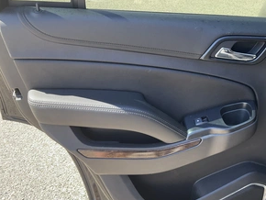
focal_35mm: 40
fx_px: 308
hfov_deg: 46.2
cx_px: 171
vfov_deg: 35.7
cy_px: 130
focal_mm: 3
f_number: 1.8
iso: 25
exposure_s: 1/210
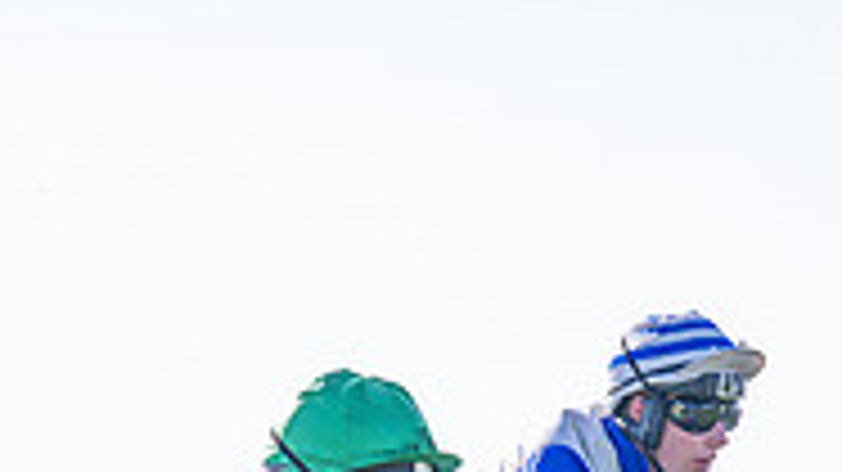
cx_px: 601
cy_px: 952
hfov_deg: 8.1
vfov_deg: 4.5
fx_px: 5914
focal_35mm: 265
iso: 200
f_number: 2.8
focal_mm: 70
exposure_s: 1/2000
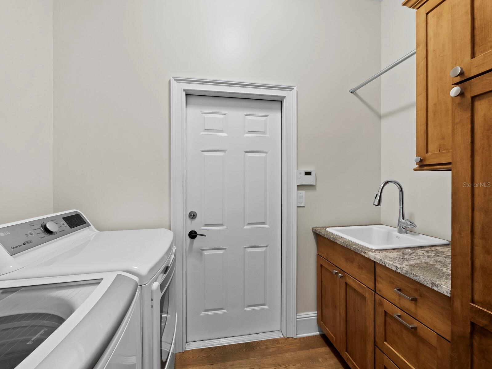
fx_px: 199
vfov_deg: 85.7
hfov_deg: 102.0
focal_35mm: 14
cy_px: 184
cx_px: 246
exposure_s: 1
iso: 400
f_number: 10
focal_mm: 7
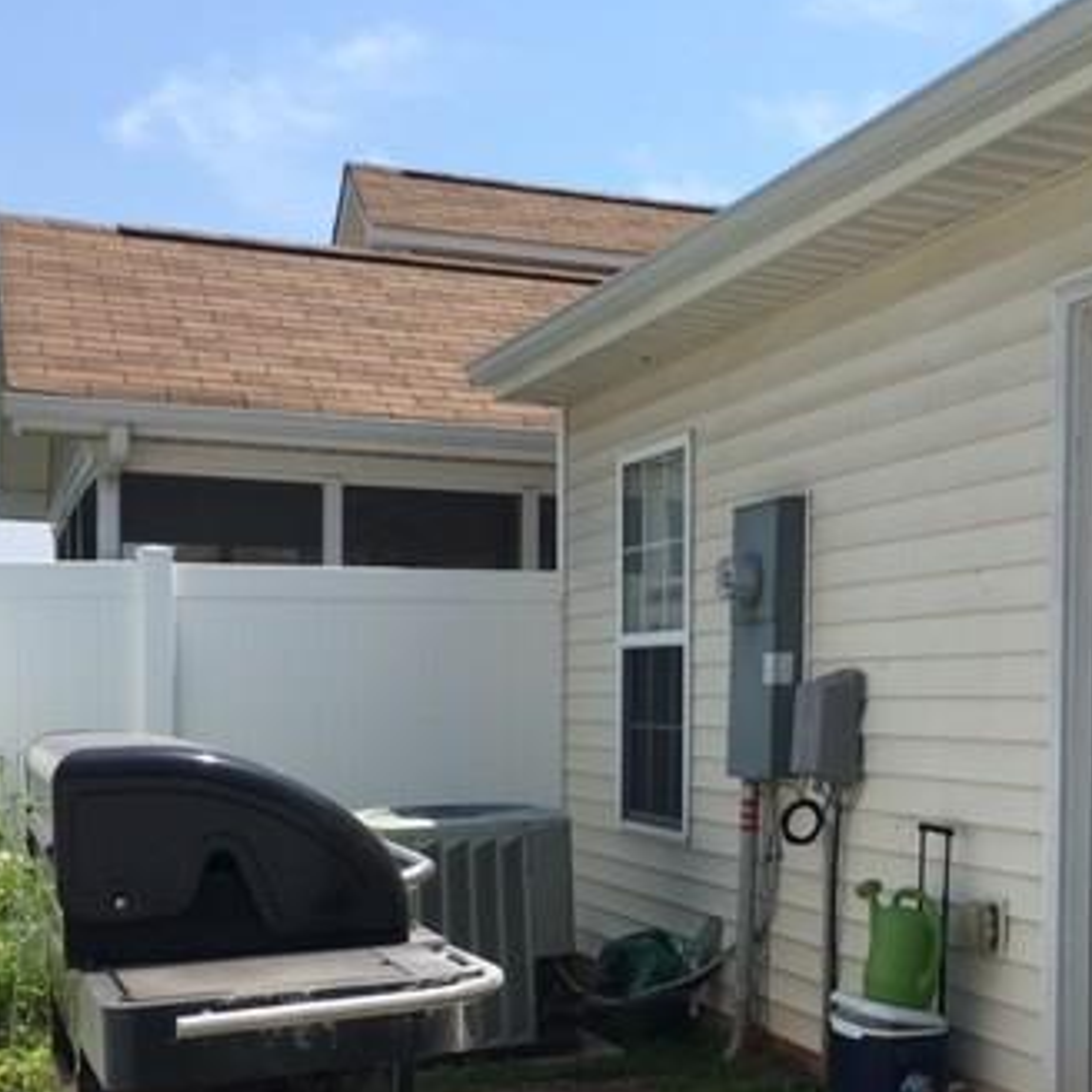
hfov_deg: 33.8
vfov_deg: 33.5
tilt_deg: -1.9
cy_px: 782
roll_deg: -1.1
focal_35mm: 50
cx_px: 709
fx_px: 1785
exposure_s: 1/1672
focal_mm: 4.15
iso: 25
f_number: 2.2
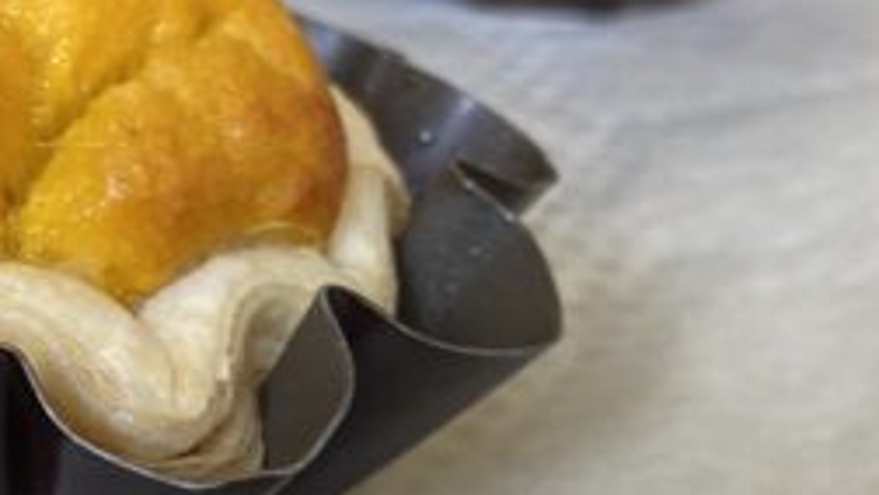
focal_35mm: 75
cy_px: 376
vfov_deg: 16.0
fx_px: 1749
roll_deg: -2.6
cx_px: 12
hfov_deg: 26.8
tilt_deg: -32.4
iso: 125
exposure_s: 1/60
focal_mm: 4.25
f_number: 1.8
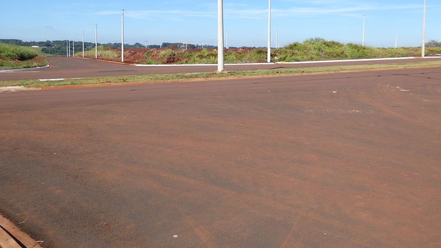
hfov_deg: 56.6
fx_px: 409
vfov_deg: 33.4
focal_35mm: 35
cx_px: 221
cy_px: 85
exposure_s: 1/640
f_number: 3.5
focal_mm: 5.4
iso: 80
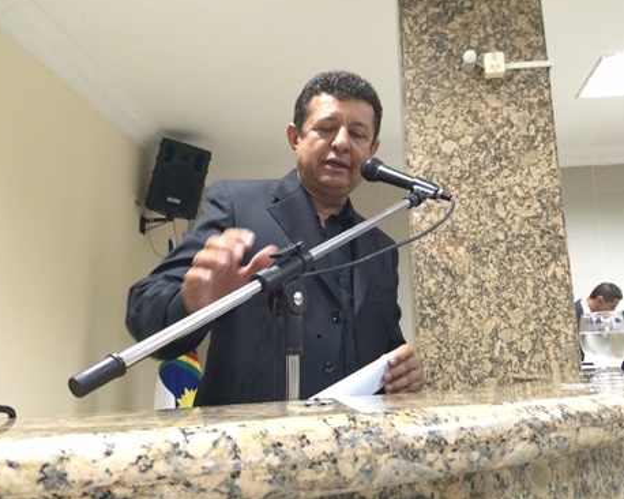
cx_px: 320
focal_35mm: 32
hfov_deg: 55.7
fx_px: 591
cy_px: 246
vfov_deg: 45.8
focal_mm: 4.12
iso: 320
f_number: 2.2
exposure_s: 1/20
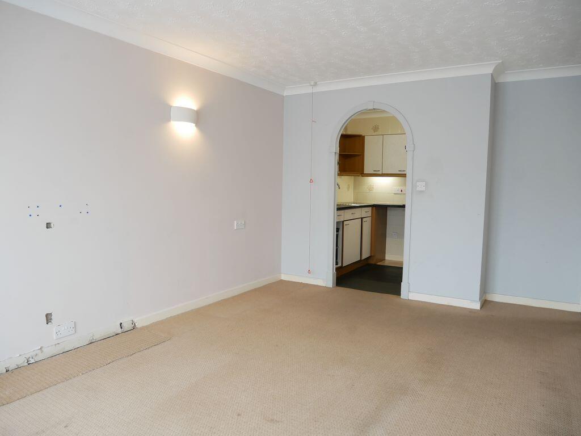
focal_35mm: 24
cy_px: 218
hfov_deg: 71.6
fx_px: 403
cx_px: 290
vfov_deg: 56.8
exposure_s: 1/60
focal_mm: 12
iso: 400
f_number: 3.5
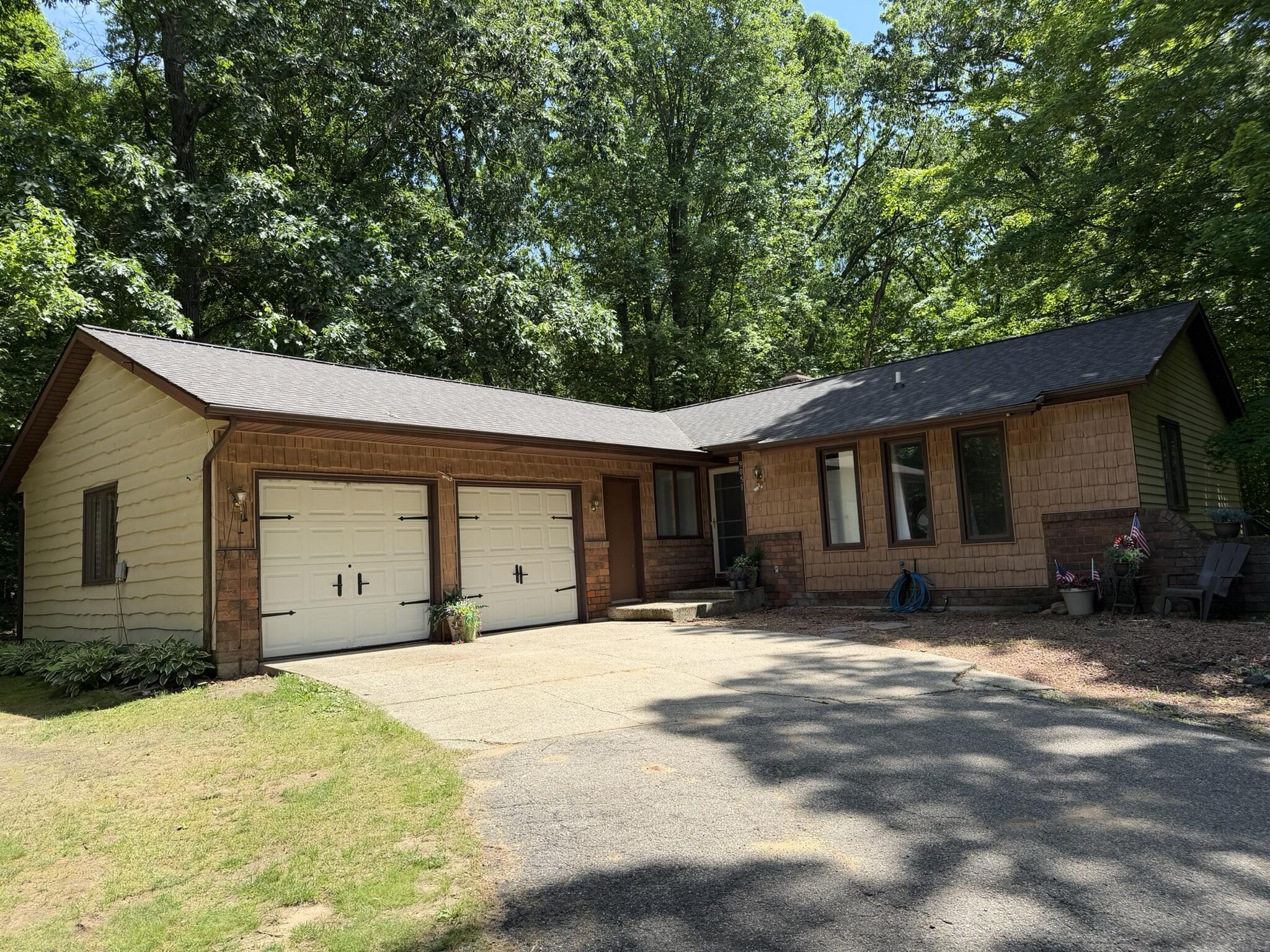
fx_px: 881
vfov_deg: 56.8
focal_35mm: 24
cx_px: 635
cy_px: 476
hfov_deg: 71.6
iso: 80
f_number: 1.78
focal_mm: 6.76
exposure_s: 1/1464
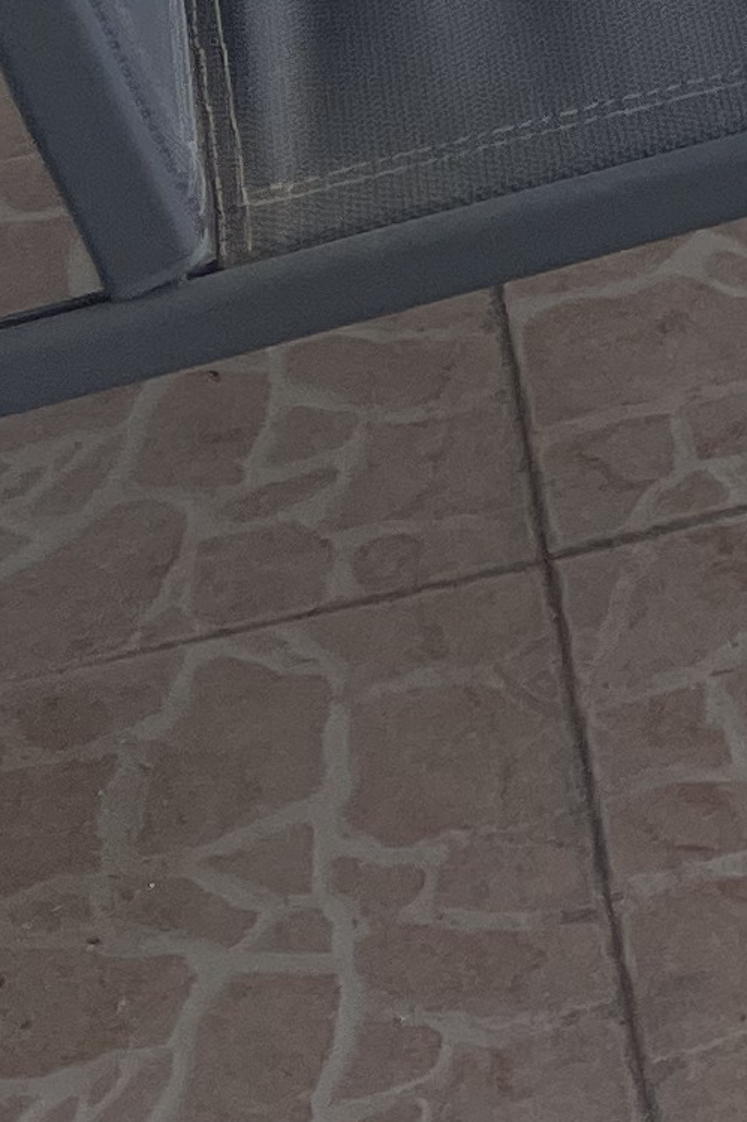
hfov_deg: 8.7
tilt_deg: -15.4
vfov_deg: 11.8
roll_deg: -1.7
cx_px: 1949
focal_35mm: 140
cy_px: -1619
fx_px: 4359
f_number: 1.6
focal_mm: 5.1
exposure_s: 1/791
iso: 32
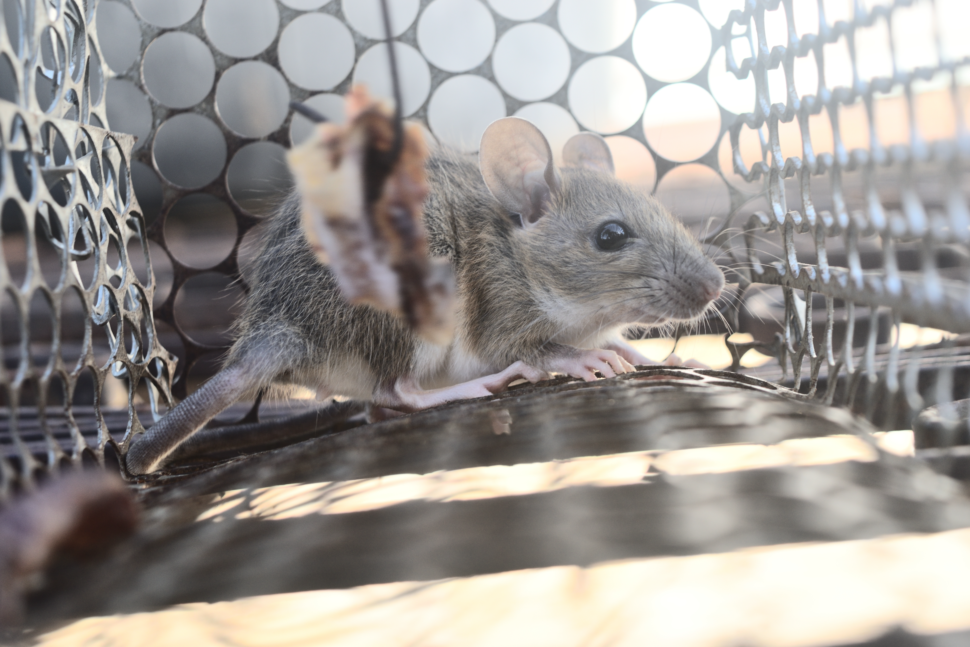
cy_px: 324
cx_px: 485
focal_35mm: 72
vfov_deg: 18.9
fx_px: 1940
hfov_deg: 28.1
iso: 100
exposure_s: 1/100
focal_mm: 48
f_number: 5.6
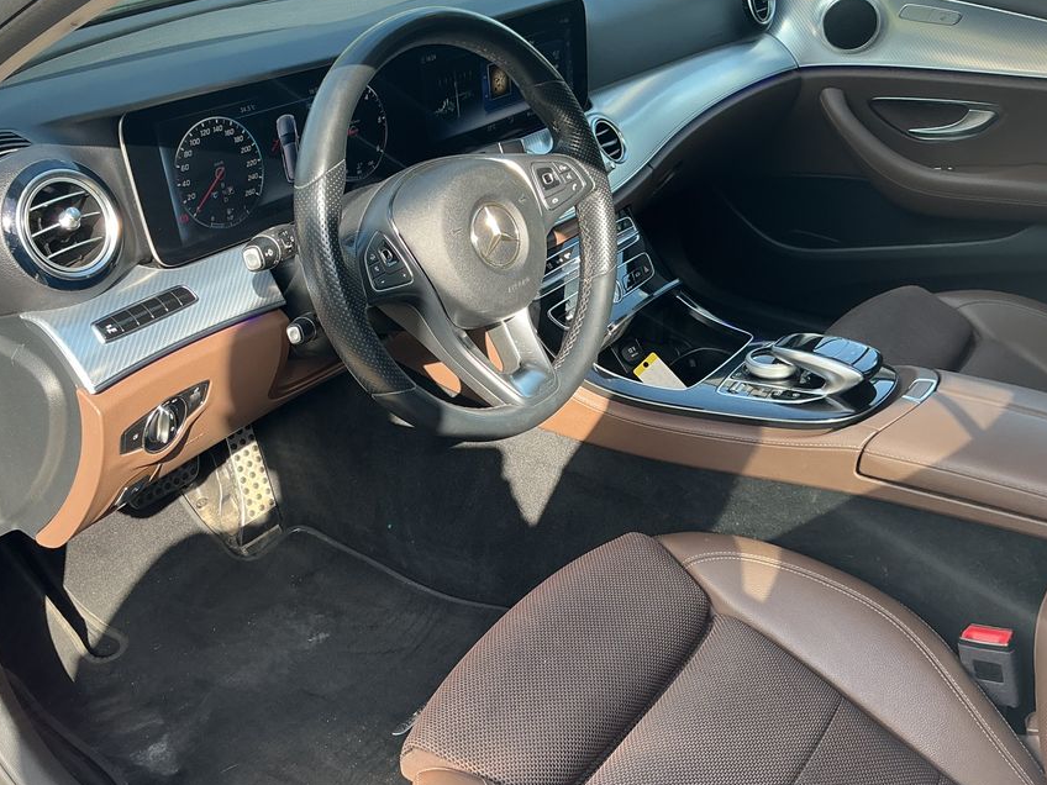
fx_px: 1059
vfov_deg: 40.7
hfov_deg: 52.4
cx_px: 446
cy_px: 376
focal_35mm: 35
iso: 20
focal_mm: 3
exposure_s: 1/120
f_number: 1.8
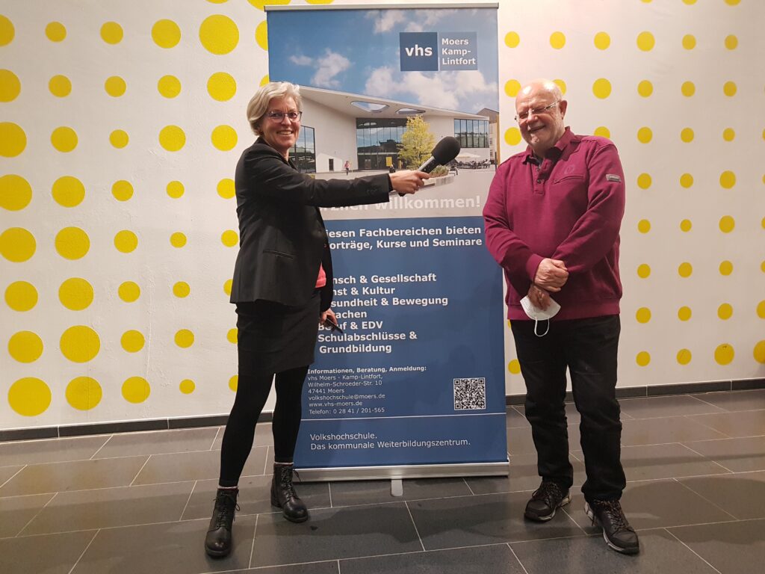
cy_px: 287
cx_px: 382
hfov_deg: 67.3
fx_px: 575
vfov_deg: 53.1
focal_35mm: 26
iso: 250
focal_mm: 4.2
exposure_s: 1/20
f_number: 1.7
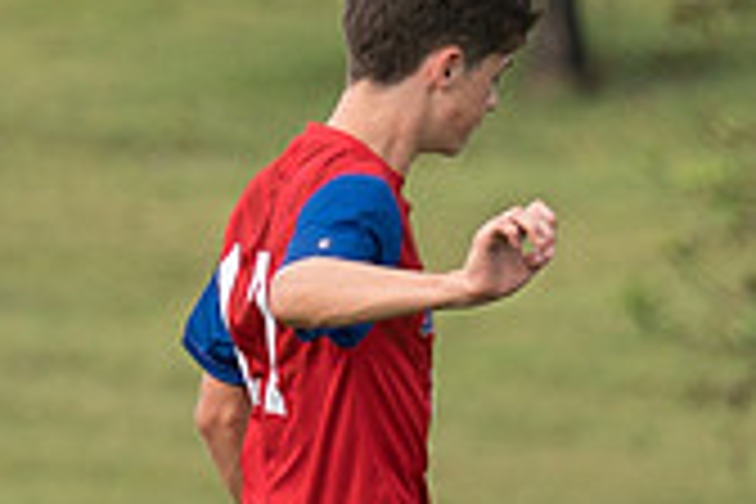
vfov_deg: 0.9
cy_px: 451
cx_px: 295
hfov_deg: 1.3
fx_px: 33303
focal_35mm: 1586
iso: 200
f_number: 2.8
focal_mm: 188
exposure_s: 1/1250
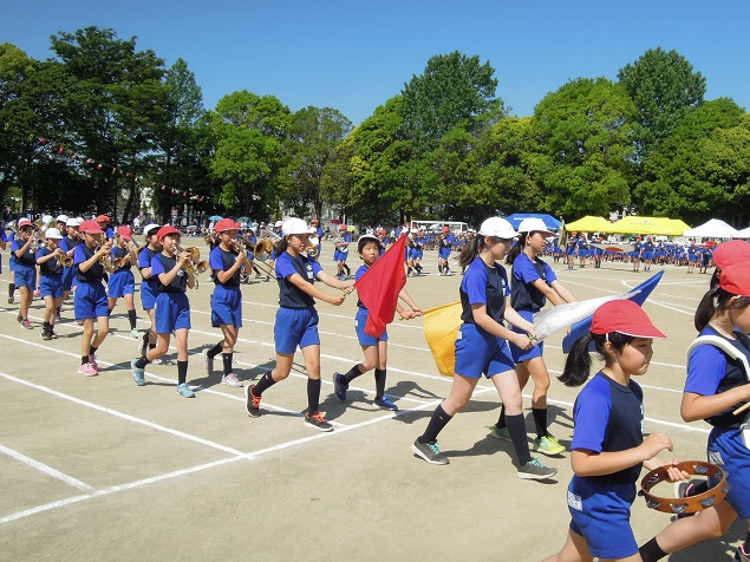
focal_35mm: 36
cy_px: 275
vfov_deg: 39.6
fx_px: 780
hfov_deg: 51.4
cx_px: 367
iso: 160
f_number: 4.5
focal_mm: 6.3
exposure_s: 1/1250
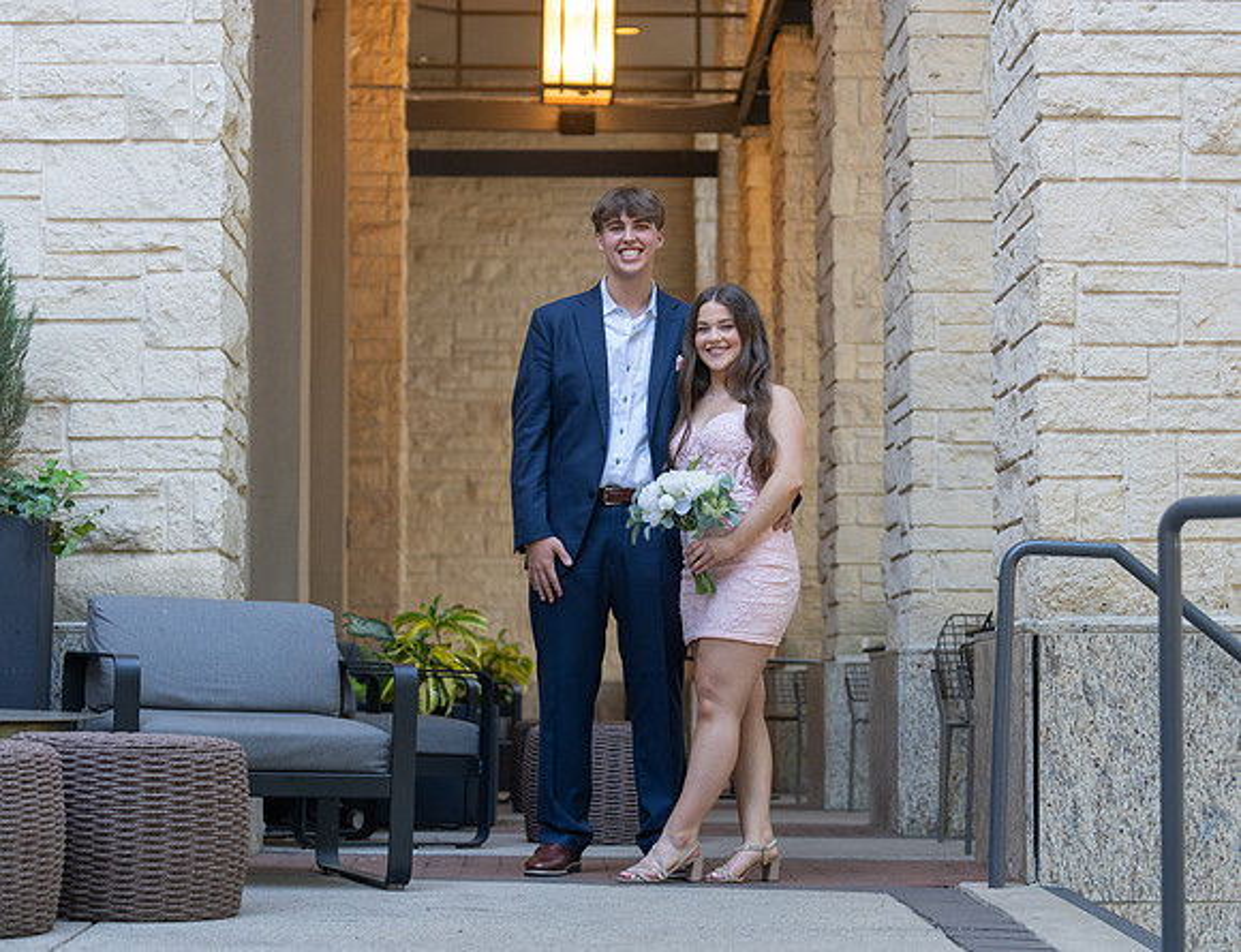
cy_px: 505
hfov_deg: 23.1
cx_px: 660
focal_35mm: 84
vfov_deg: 17.8
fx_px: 3036
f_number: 2.8
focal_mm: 70
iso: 1000
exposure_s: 1/320
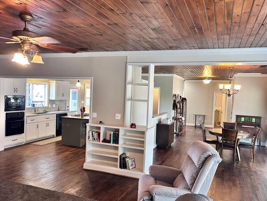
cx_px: 143
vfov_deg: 49.8
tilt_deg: -3.5
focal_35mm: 28
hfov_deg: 63.4
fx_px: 216
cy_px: 104
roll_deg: -1.9
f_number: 1.5
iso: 250
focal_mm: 5.7
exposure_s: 1/60
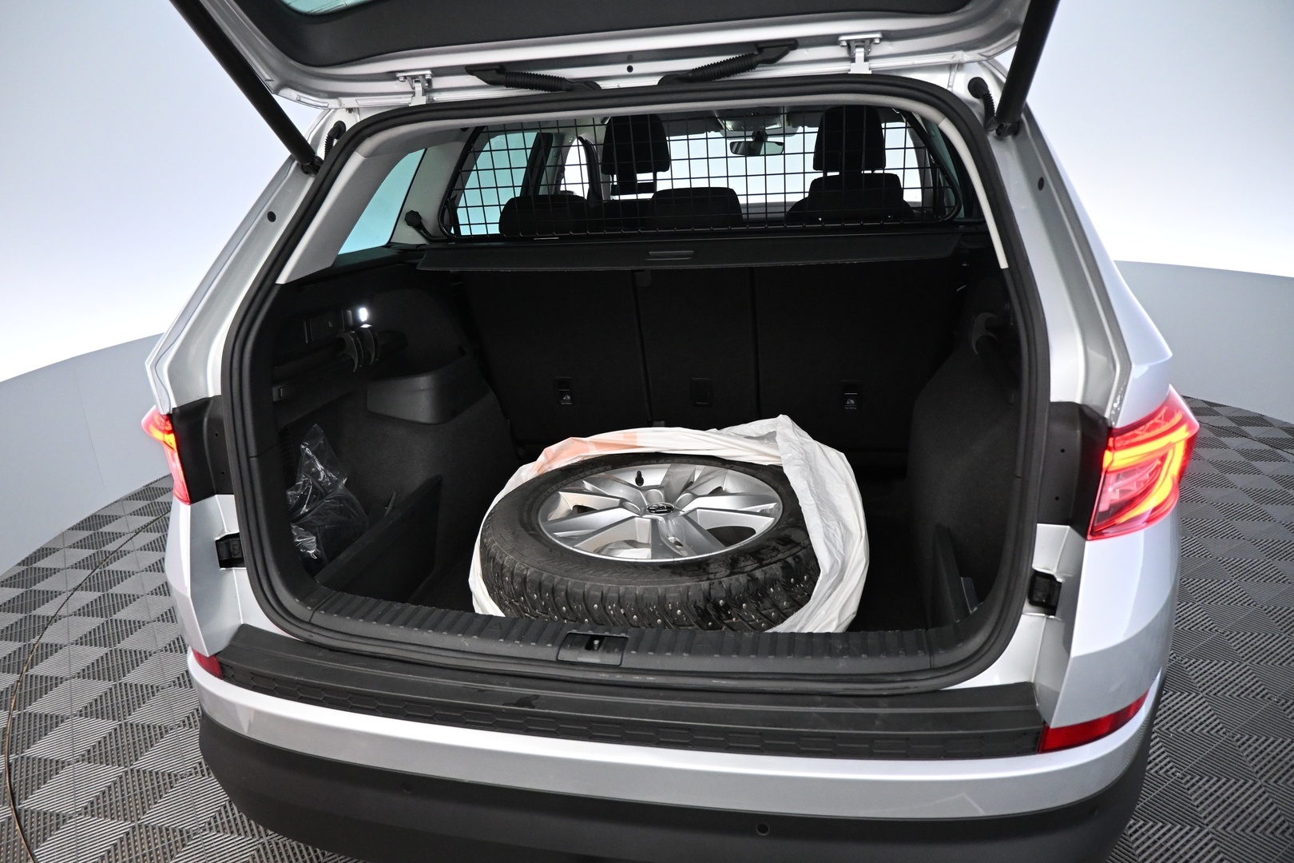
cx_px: 647
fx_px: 863
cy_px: 432
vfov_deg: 53.1
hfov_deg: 73.7
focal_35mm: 24
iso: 2800
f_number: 3.5
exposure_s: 1/125
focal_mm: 16
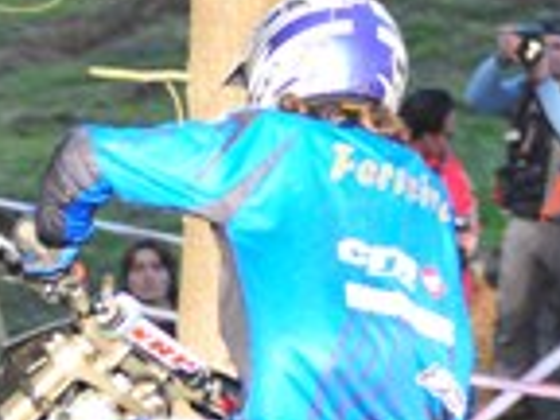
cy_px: 490
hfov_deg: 4.4
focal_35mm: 450
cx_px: 148
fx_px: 7280
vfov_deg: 3.3
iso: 200
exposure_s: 1/250
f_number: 4
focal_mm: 100
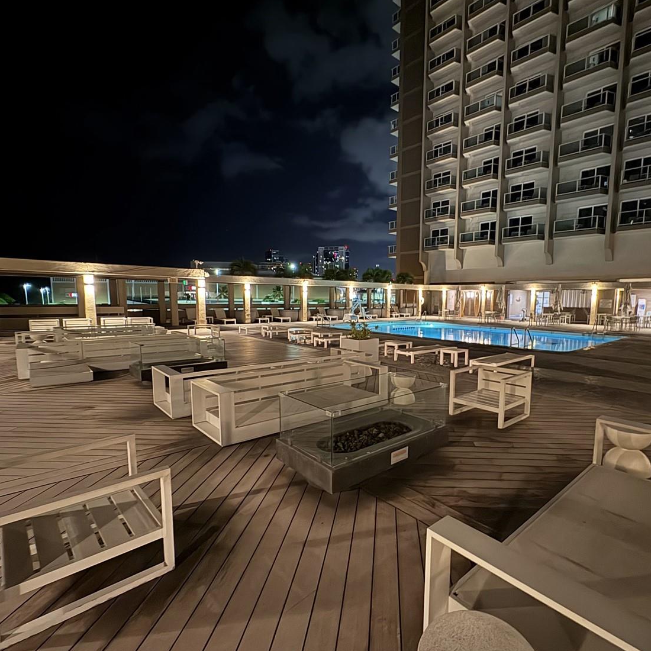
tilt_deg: -7.4
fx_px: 383
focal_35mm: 18
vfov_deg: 80.7
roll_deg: -0.4
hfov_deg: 80.1
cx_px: 378
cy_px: 340
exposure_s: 1/10
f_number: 2.2
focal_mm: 2.22
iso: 1250
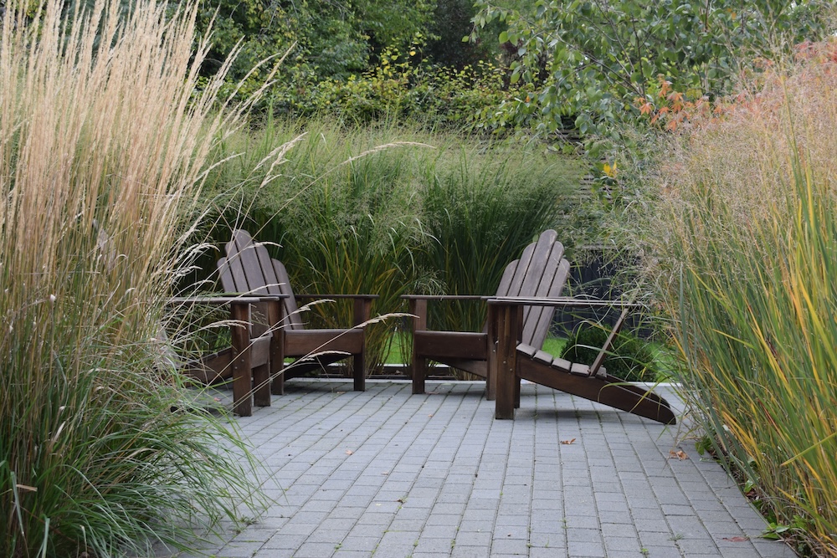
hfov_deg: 33.4
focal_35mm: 60
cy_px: 279
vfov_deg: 22.6
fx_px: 1395
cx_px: 418
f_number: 7.1
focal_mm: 40
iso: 400
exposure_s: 1/200
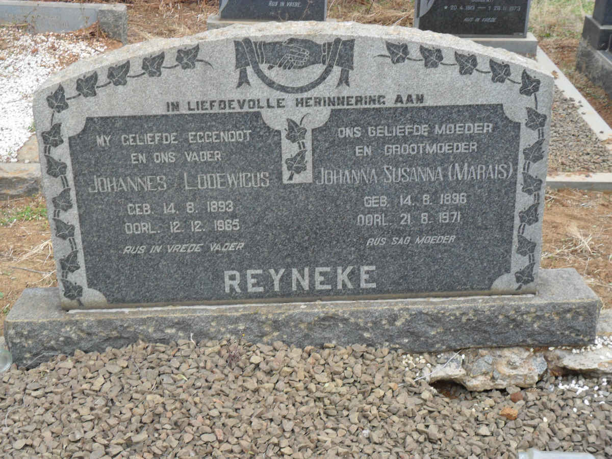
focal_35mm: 52
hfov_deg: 36.8
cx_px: 306
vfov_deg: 28.0
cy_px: 230
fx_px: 919
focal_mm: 9.3
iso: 100
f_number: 5
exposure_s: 1/90
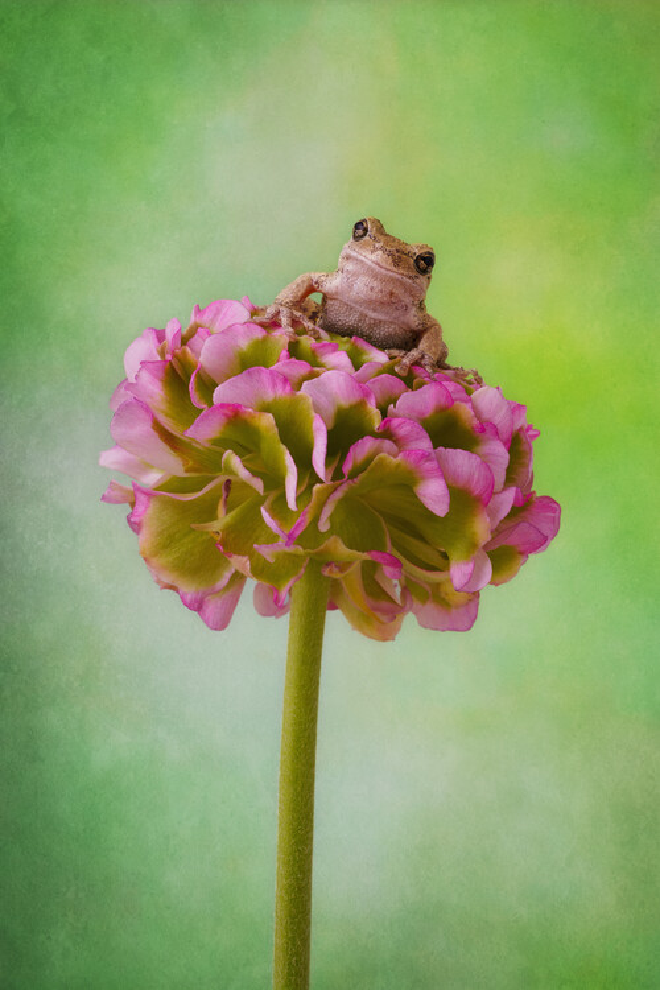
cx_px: 330
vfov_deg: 11.4
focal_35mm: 180
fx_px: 4950
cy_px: 495
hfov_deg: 7.6
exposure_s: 1/200
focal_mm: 180
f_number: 16
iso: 80
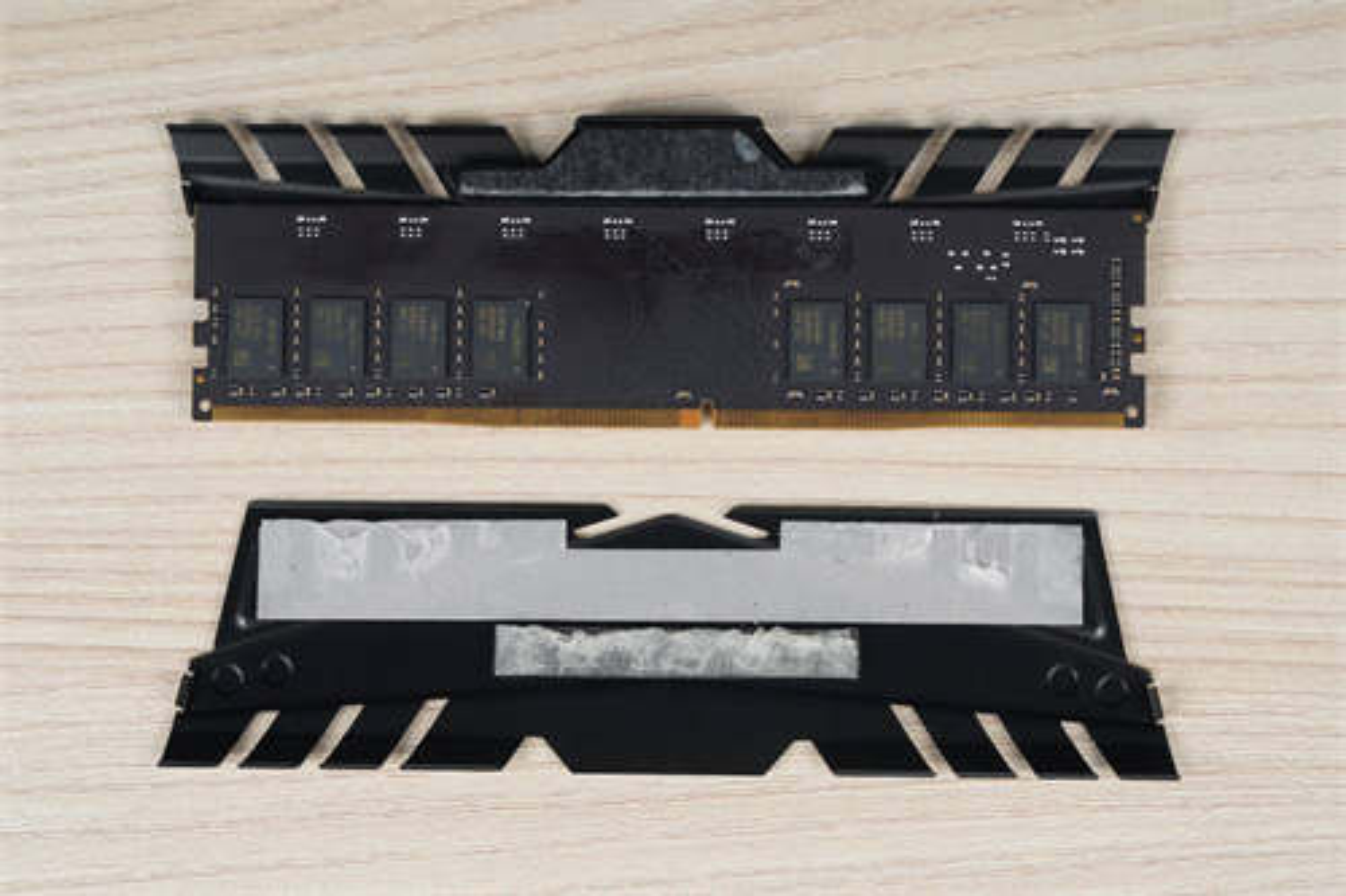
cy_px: 448
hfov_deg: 19.5
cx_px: 673
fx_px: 3924
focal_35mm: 105
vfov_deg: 13.0
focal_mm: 70
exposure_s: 1/160
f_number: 11
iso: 100
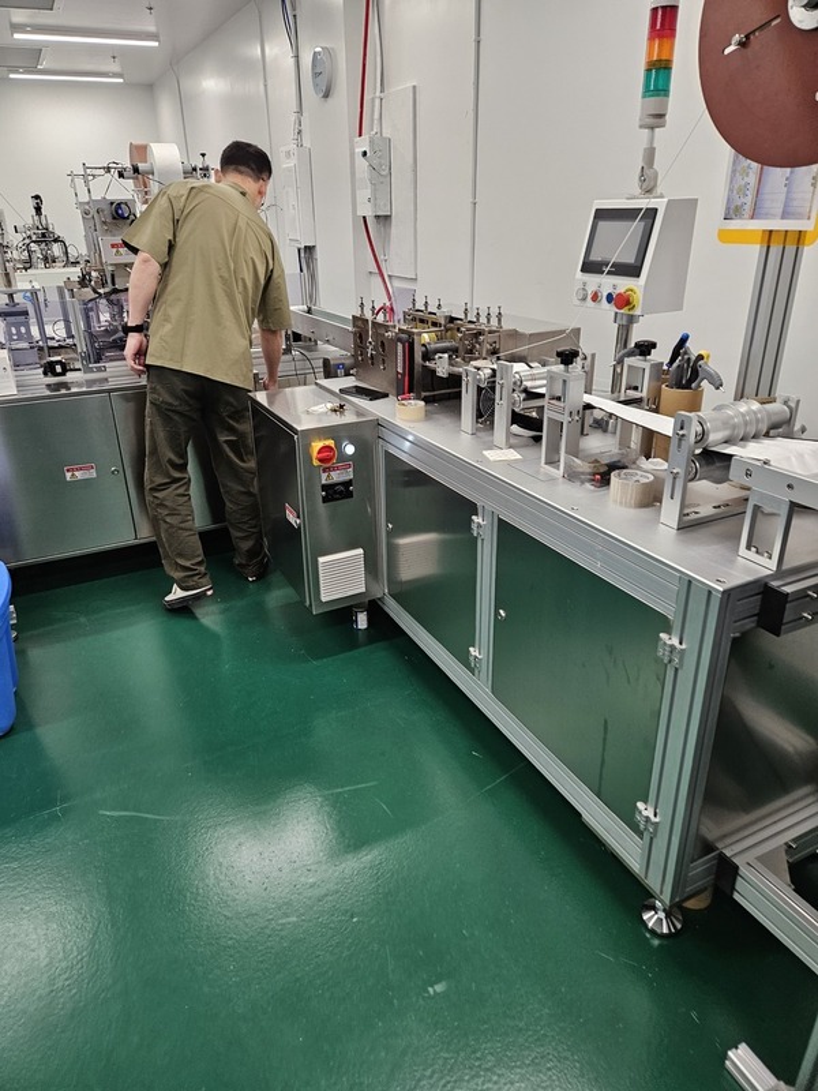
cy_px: 546
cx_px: 409
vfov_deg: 73.9
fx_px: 725
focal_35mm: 23
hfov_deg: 58.9
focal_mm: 5.4
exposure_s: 1/180
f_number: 1.8
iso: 200
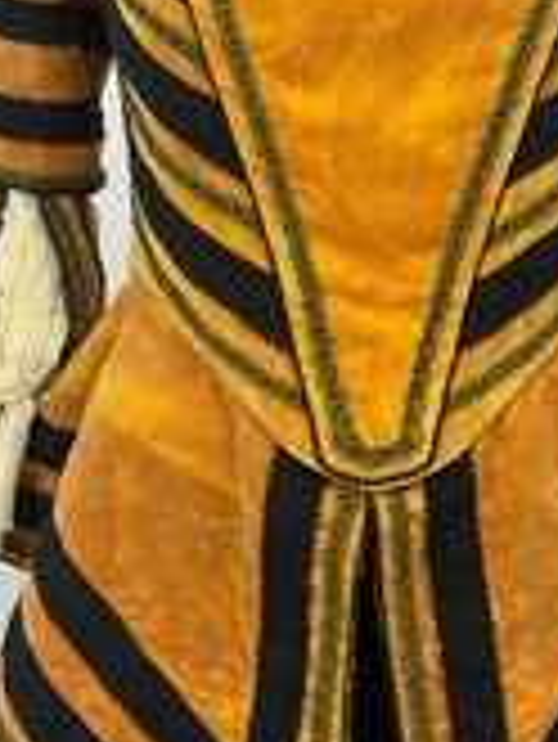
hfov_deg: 23.2
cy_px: 225
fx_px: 1352
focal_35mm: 63
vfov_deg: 30.4
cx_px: 364
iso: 50
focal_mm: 5.1
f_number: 1.6
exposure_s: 1/269
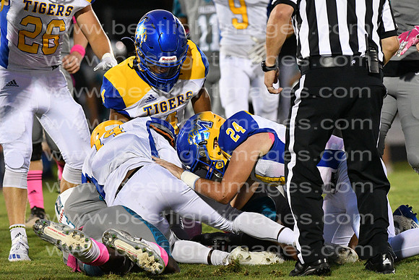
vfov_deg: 3.1
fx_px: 5238
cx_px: 210
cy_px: 140
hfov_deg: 4.6
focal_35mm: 450
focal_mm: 300
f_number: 4.5
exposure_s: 1/800
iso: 8000
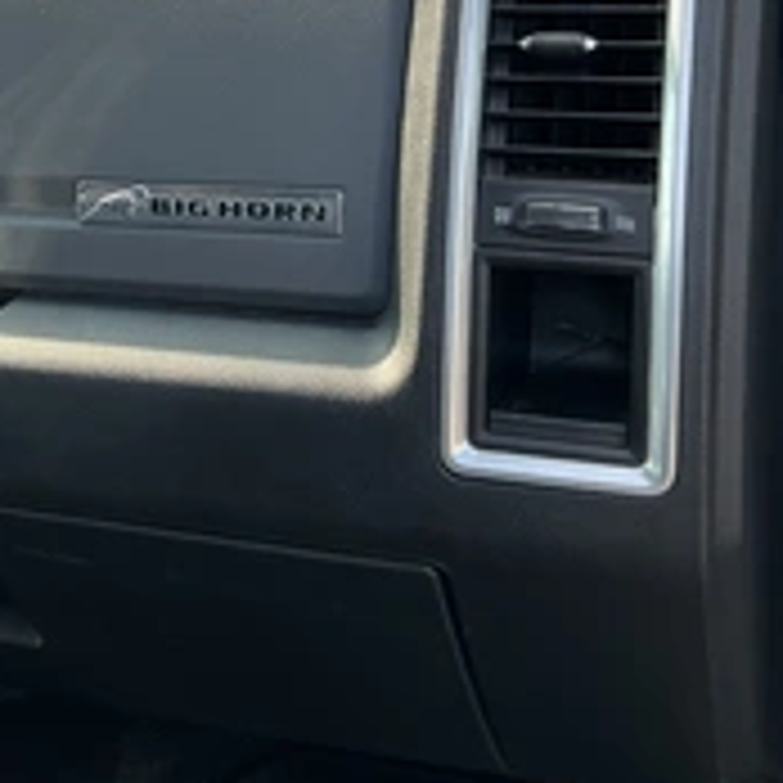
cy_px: 122
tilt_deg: -10.0
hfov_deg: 29.2
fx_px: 1459
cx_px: 130
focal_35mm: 57
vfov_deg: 29.2
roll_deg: +4.6
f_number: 1.8
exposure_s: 1/208
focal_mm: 3
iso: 20
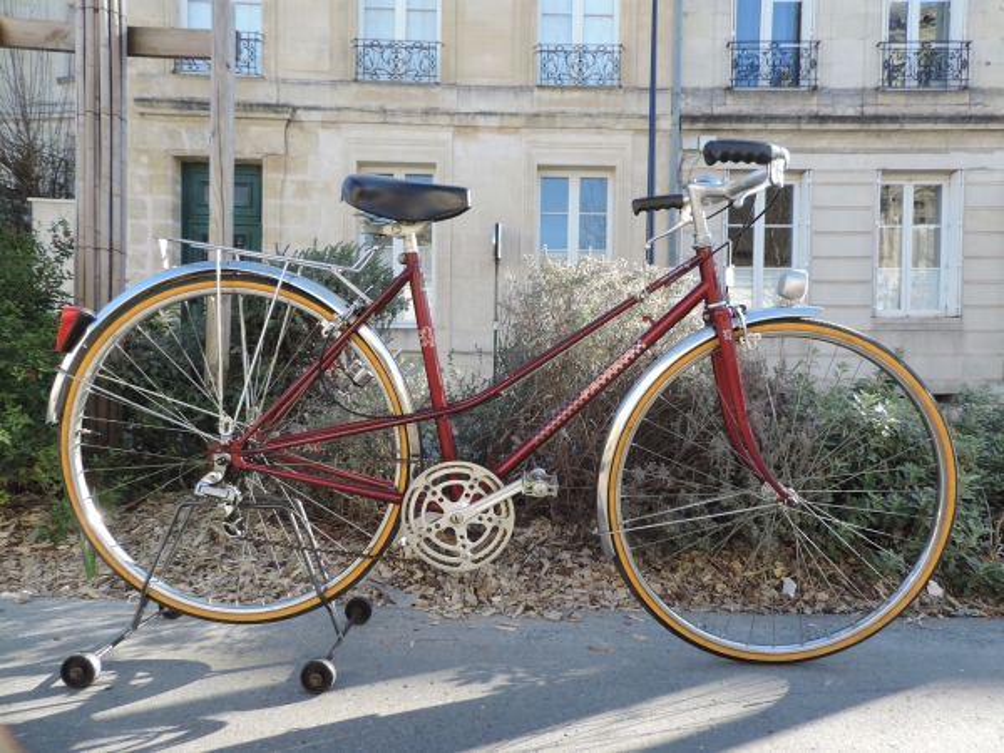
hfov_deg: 71.6
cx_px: 502
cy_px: 376
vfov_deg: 56.8
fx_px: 696
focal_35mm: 24
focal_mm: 4.3
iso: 80
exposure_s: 1/250
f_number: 3
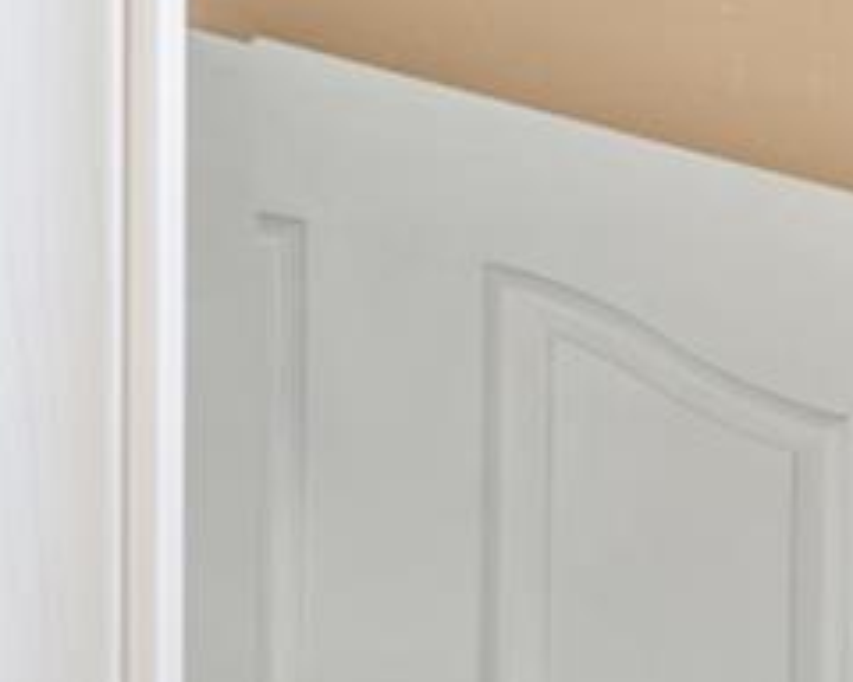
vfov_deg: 13.4
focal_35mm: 100
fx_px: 2525
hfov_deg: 10.4
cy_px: 1321
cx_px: 2769
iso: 100
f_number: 9
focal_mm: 16
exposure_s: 1/10
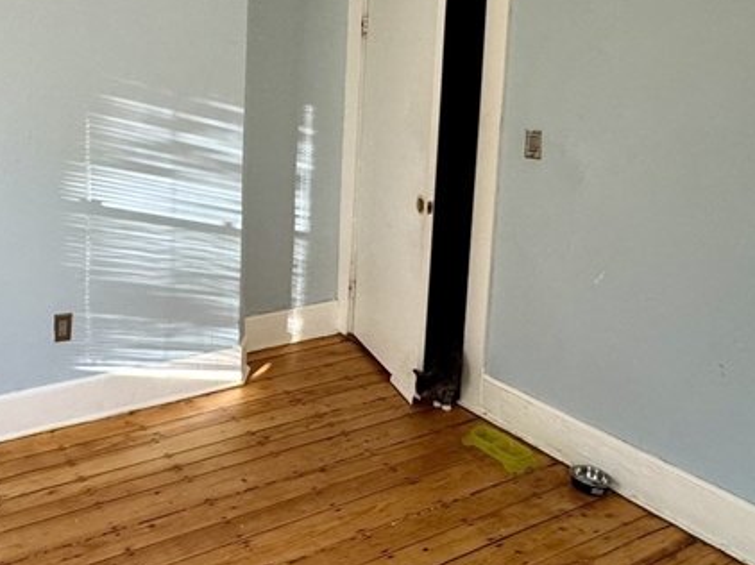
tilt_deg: -7.4
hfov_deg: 51.0
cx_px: 161
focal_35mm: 34
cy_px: 145
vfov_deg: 40.6
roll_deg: -1.2
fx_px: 741
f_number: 2.2
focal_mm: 2.22
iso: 200
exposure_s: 1/120
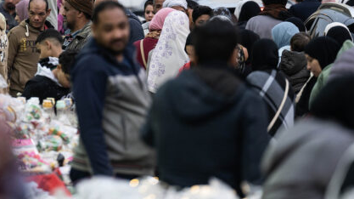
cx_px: 43
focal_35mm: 386
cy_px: 22
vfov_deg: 3.1
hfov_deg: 5.6
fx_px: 3621
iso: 400
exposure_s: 1/400
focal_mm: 200
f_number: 2.8
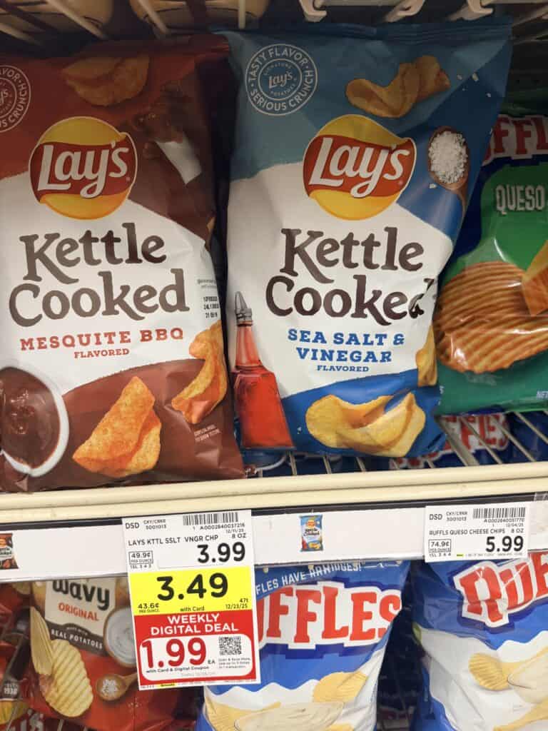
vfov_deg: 71.6
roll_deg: +2.4
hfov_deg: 56.8
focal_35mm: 24
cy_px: 366
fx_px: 507
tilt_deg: -23.2
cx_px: 274
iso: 160
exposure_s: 1/63
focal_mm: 6.76
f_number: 1.78
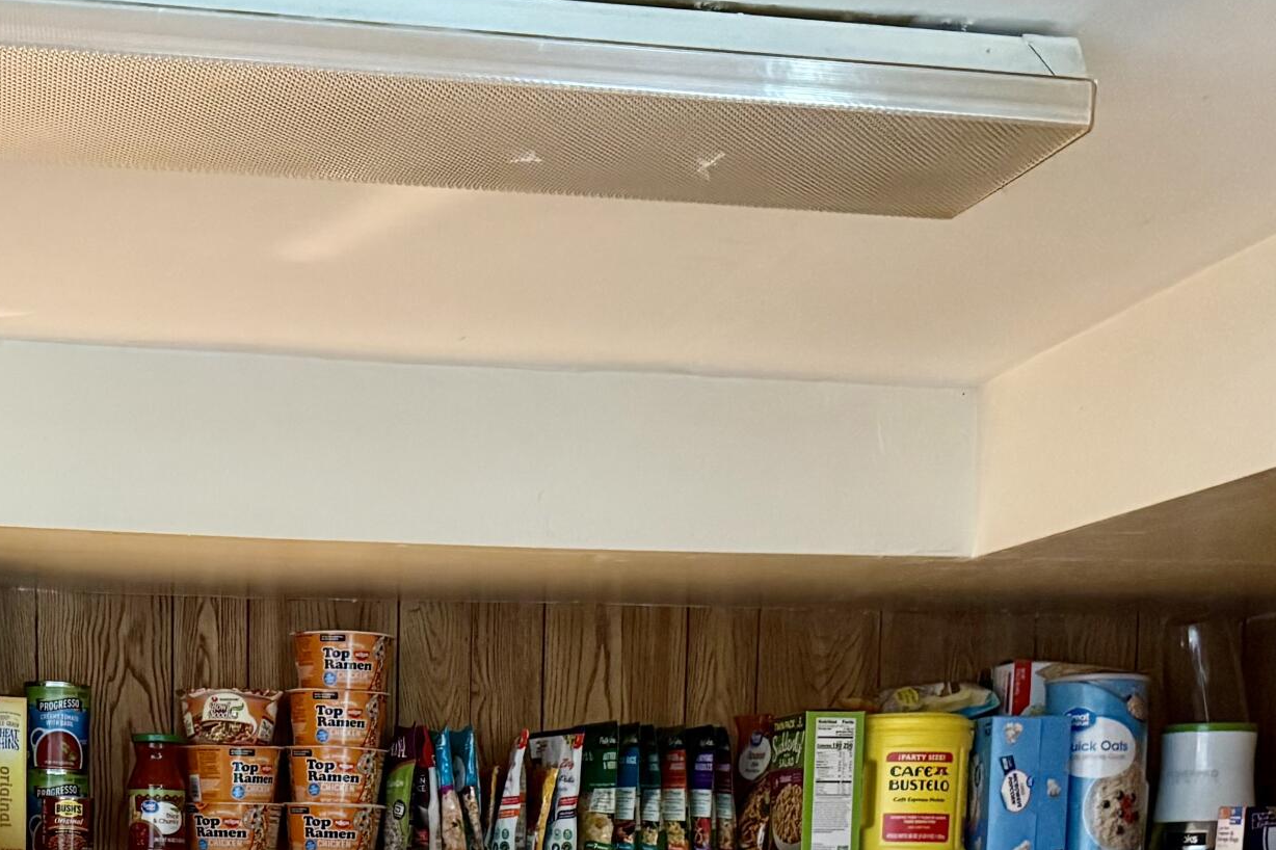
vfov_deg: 20.3
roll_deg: -0.8
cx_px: 349
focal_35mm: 61
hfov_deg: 32.4
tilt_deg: -5.8
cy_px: 1123
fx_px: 2161
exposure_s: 1/40
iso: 800
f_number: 1.78
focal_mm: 6.76
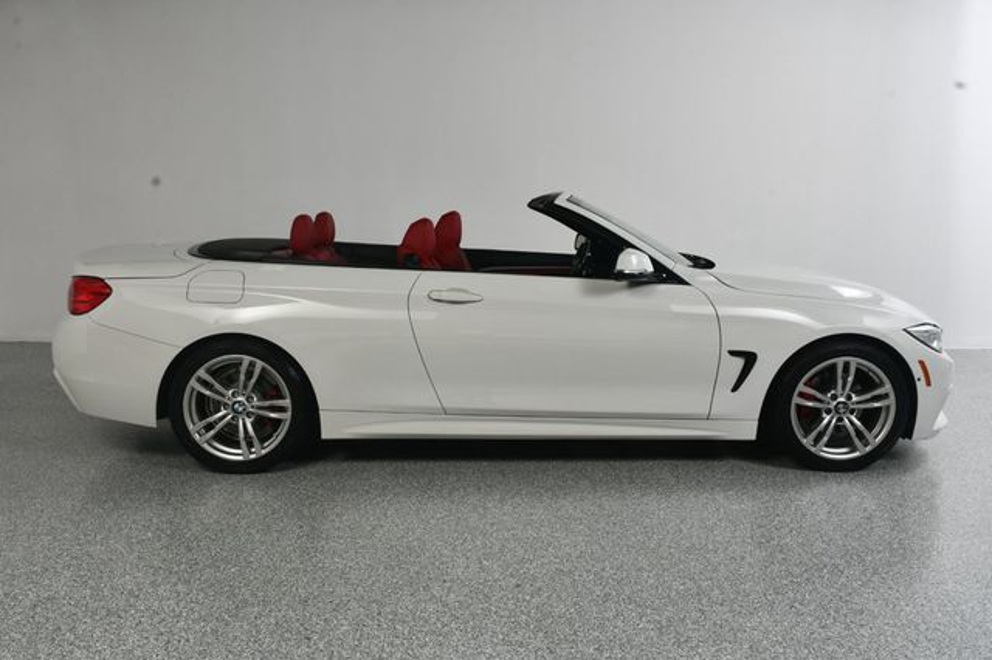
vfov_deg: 43.6
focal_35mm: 30
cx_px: 496
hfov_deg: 62.0
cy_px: 330
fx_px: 826
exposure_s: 1/160
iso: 100
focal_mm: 20
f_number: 13
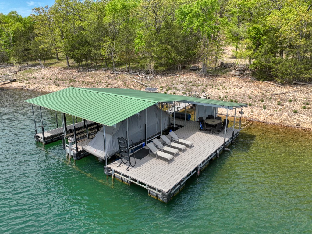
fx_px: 216
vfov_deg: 56.8
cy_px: 117
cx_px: 156
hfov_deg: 71.6
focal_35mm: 24
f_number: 2.8
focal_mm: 12.3
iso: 110
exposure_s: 1/2000
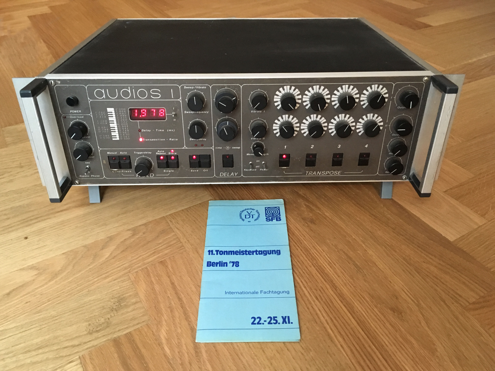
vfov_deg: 48.2
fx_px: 415
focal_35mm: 29
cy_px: 186
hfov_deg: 61.7
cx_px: 248
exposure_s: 1/25
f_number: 2.2
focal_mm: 4.15
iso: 200
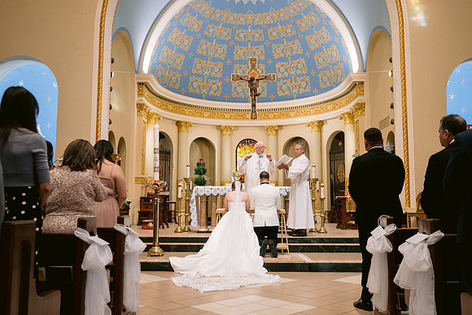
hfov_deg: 52.6
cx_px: 236
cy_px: 155
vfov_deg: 36.5
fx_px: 477
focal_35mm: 36
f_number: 4
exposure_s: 1/125
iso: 1000
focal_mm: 35
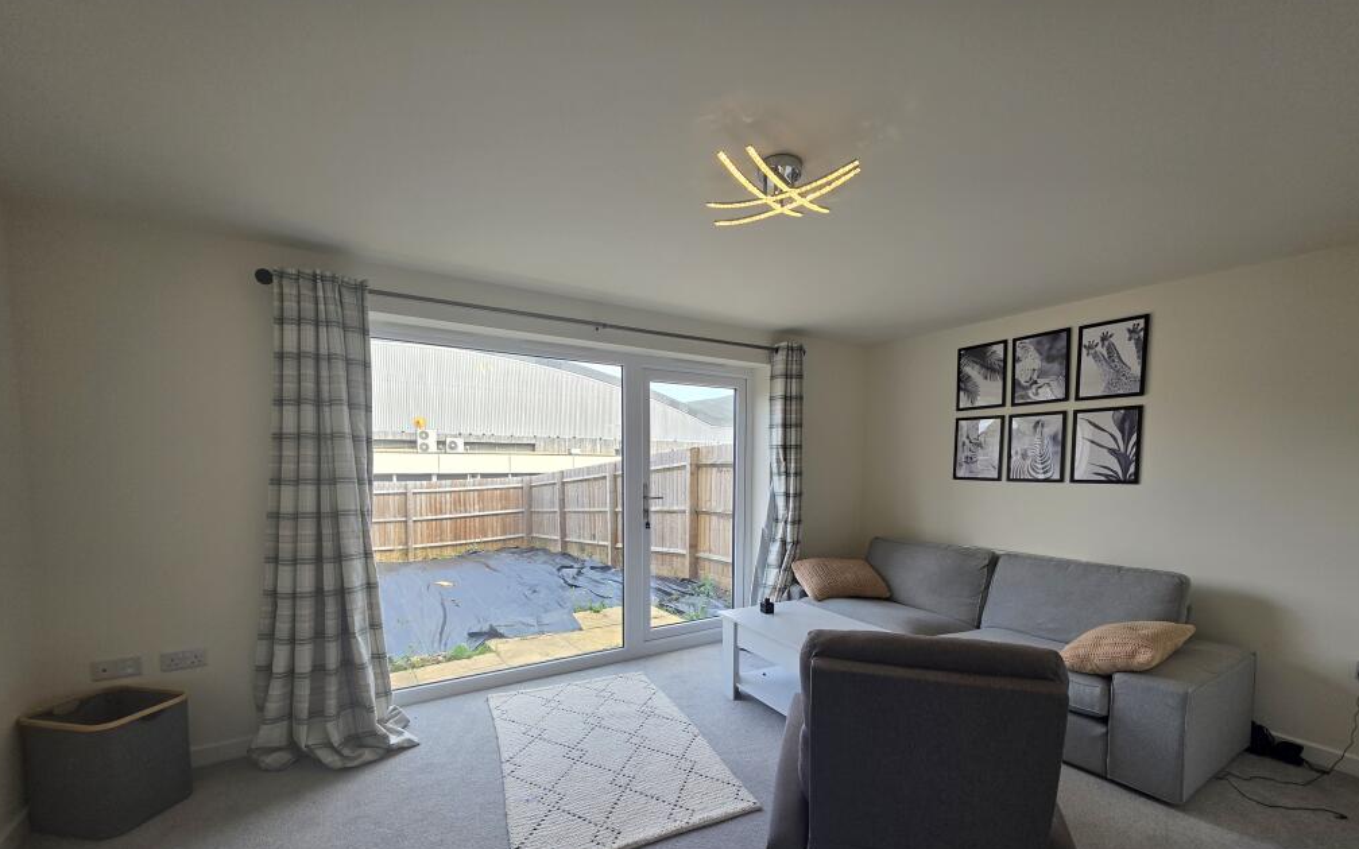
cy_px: 500
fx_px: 519
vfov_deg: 77.9
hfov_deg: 105.3
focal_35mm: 14
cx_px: 678
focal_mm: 2.2
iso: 64
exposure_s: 1/359
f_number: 1.9
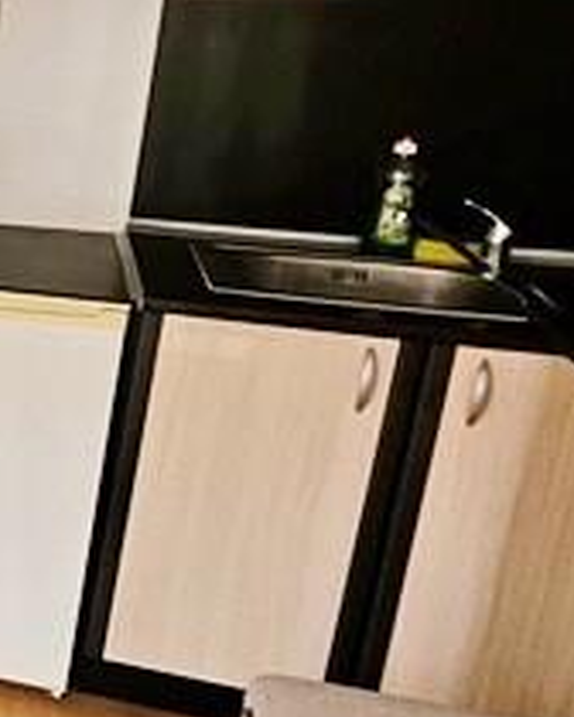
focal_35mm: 62
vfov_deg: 30.4
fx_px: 1317
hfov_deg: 14.1
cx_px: -878
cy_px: 294
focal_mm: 1.7
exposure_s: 1/50
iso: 160
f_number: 2.2
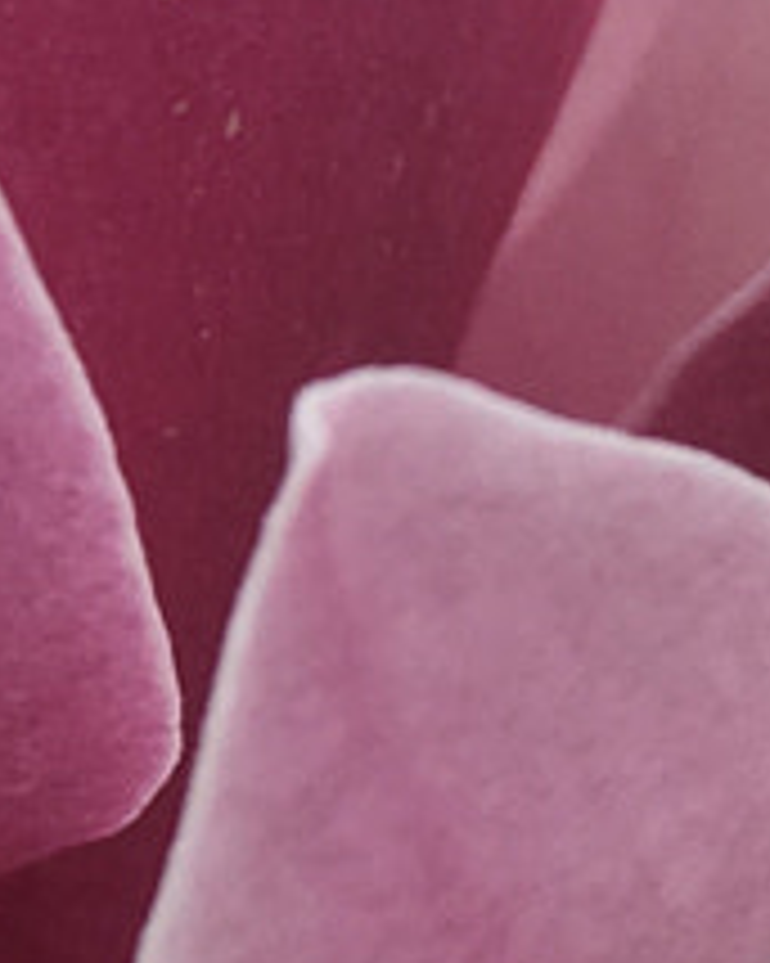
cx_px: -419
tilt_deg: -12.7
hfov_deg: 7.2
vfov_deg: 9.1
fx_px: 6043
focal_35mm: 212
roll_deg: -0.8
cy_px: -18
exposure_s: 1/320
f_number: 2.2
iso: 25
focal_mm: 4.15
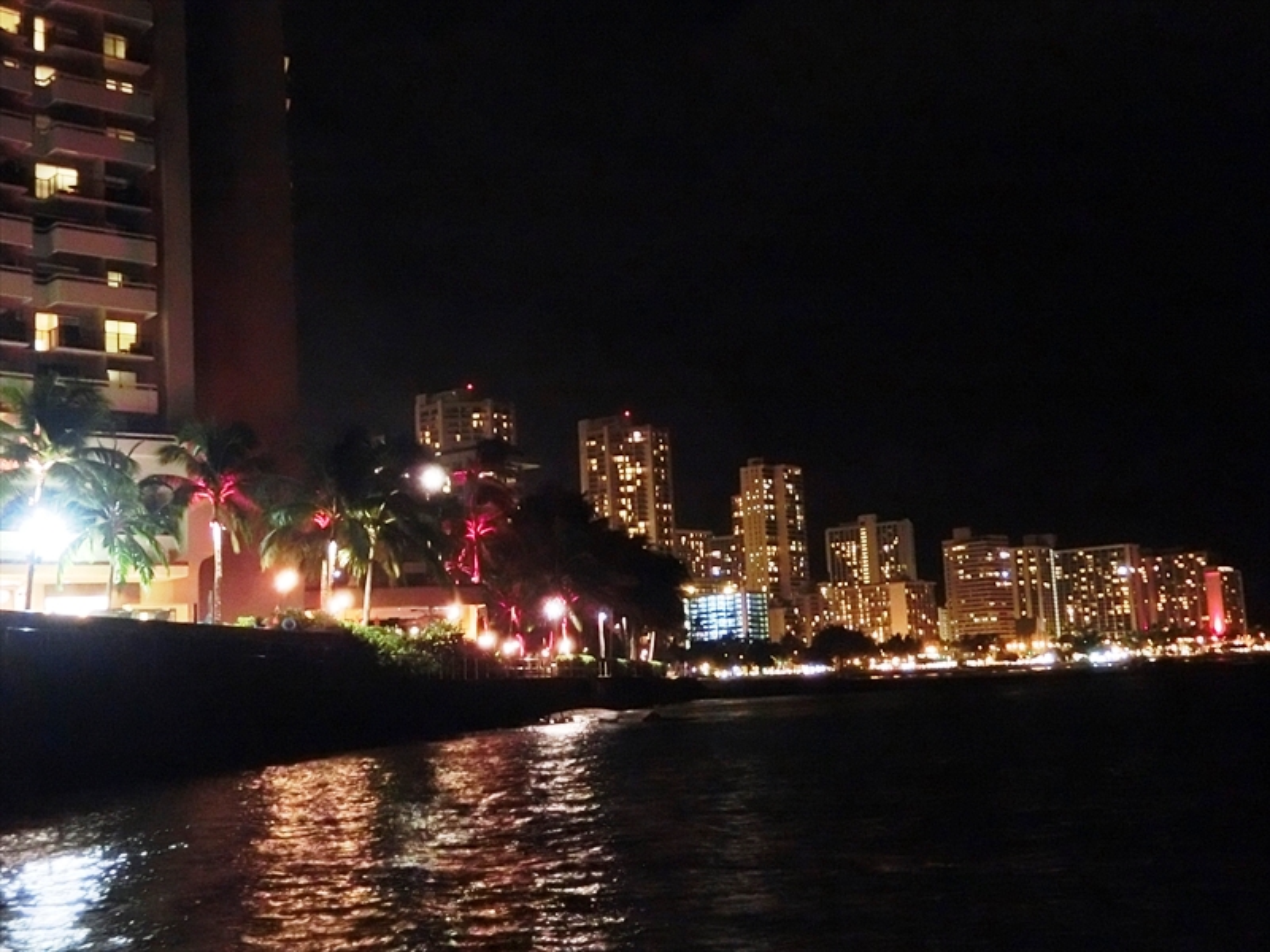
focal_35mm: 40
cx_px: 635
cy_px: 476
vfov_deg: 36.0
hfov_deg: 46.8
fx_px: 1468
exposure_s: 1/8
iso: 3200
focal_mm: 7.15
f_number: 4
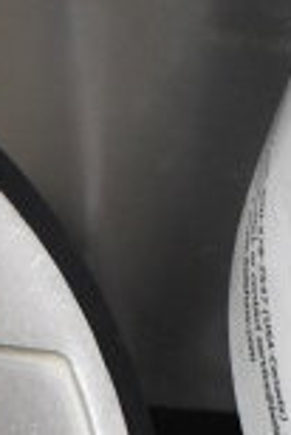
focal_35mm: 276
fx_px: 3338
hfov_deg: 4.9
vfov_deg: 7.2
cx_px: -350
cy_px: 880
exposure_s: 1/50
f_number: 4.2
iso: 2000
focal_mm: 31
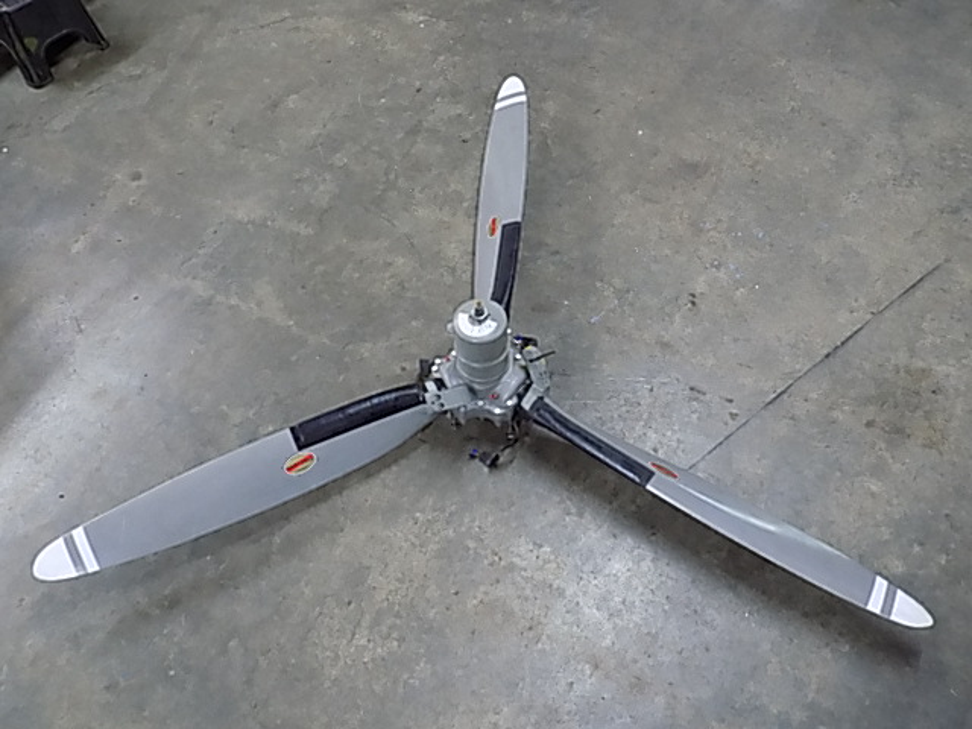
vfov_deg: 46.8
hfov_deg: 60.0
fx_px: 842
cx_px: 486
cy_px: 364
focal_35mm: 30
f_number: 3.3
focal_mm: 5.3
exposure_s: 1/15
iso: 400
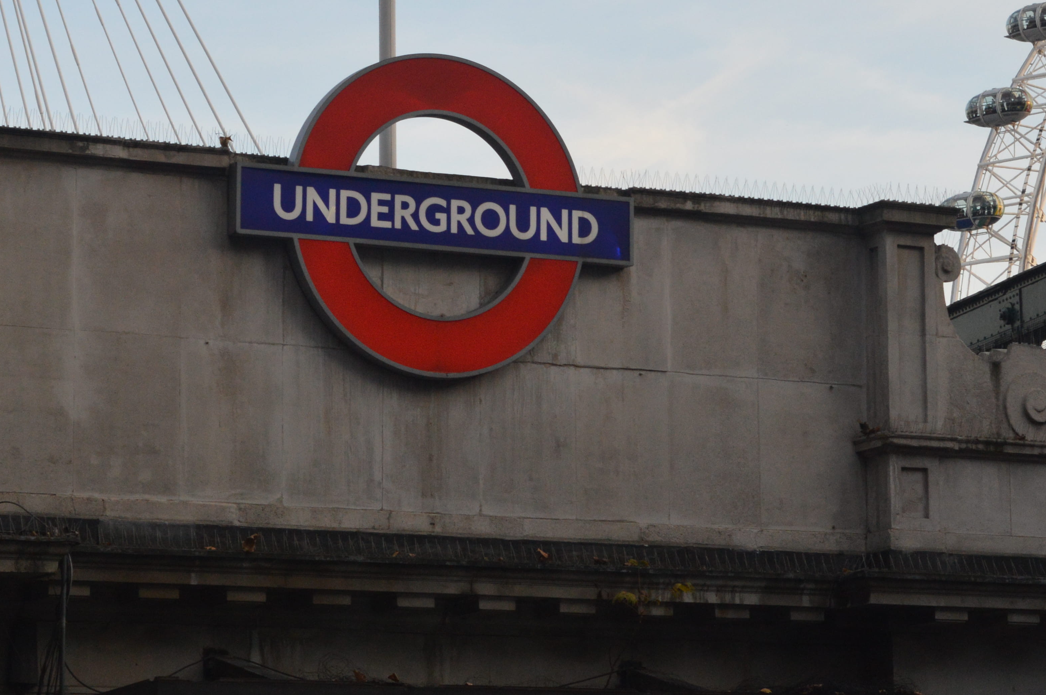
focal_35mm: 159
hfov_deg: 12.8
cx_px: 990
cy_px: 228
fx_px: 4615
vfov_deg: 8.6
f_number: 8
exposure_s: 1/250
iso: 800
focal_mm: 55
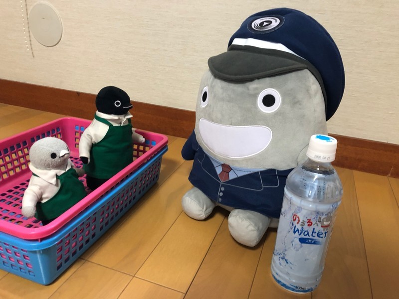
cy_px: 150
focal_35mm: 28
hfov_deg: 63.4
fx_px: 323
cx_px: 200
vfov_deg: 49.7
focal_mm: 3.99
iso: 100
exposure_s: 1/12
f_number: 1.8
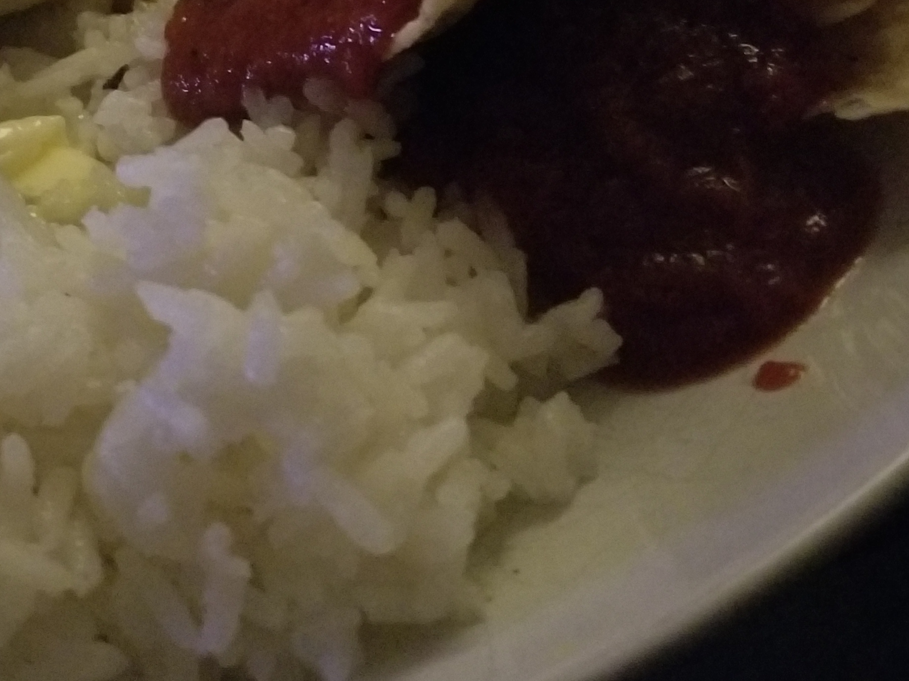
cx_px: 174
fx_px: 1497
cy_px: 94
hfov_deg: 32.8
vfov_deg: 25.0
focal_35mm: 57
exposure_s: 1/9
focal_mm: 4.25
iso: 1250
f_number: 1.7
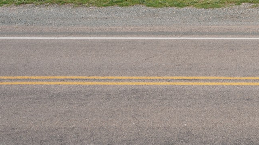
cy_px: -119
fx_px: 852
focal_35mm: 124
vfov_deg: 9.3
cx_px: 357
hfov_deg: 16.2
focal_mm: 38
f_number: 6.3
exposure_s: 1/60
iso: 100
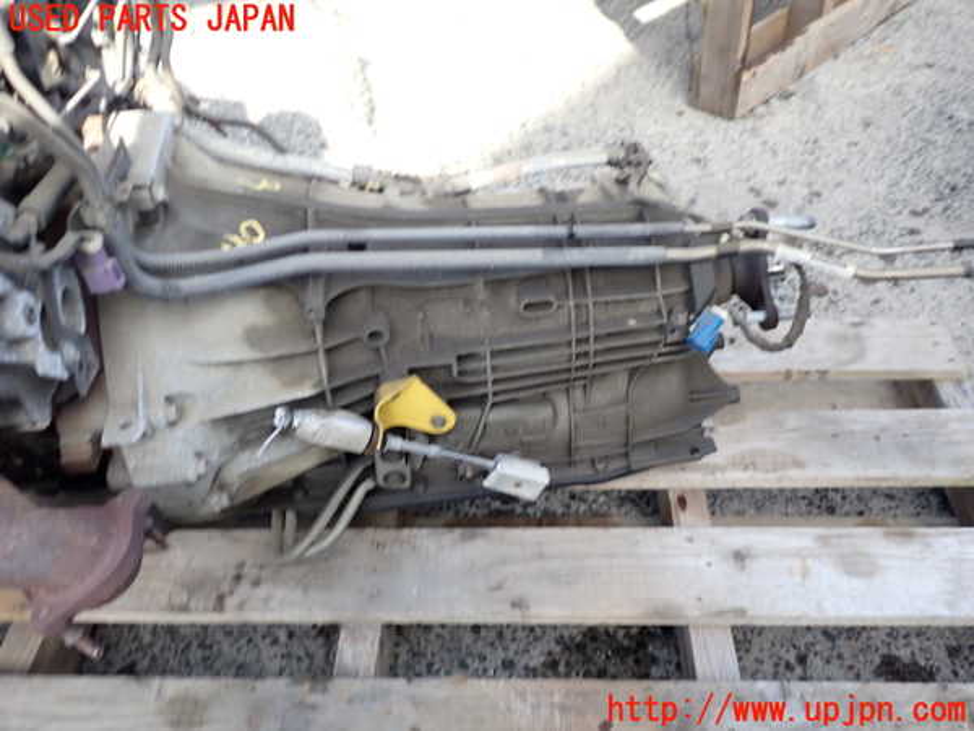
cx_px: 487
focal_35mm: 30
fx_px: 844
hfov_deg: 60.0
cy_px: 366
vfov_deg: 46.8
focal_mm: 5.4
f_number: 6.3
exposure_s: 1/30
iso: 100
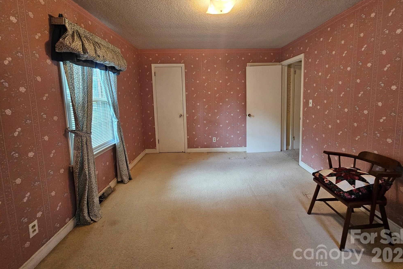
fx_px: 157
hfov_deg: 104.2
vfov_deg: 80.6
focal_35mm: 14
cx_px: 207
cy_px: 113
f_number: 2.2
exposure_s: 1/60
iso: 400
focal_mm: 2.2
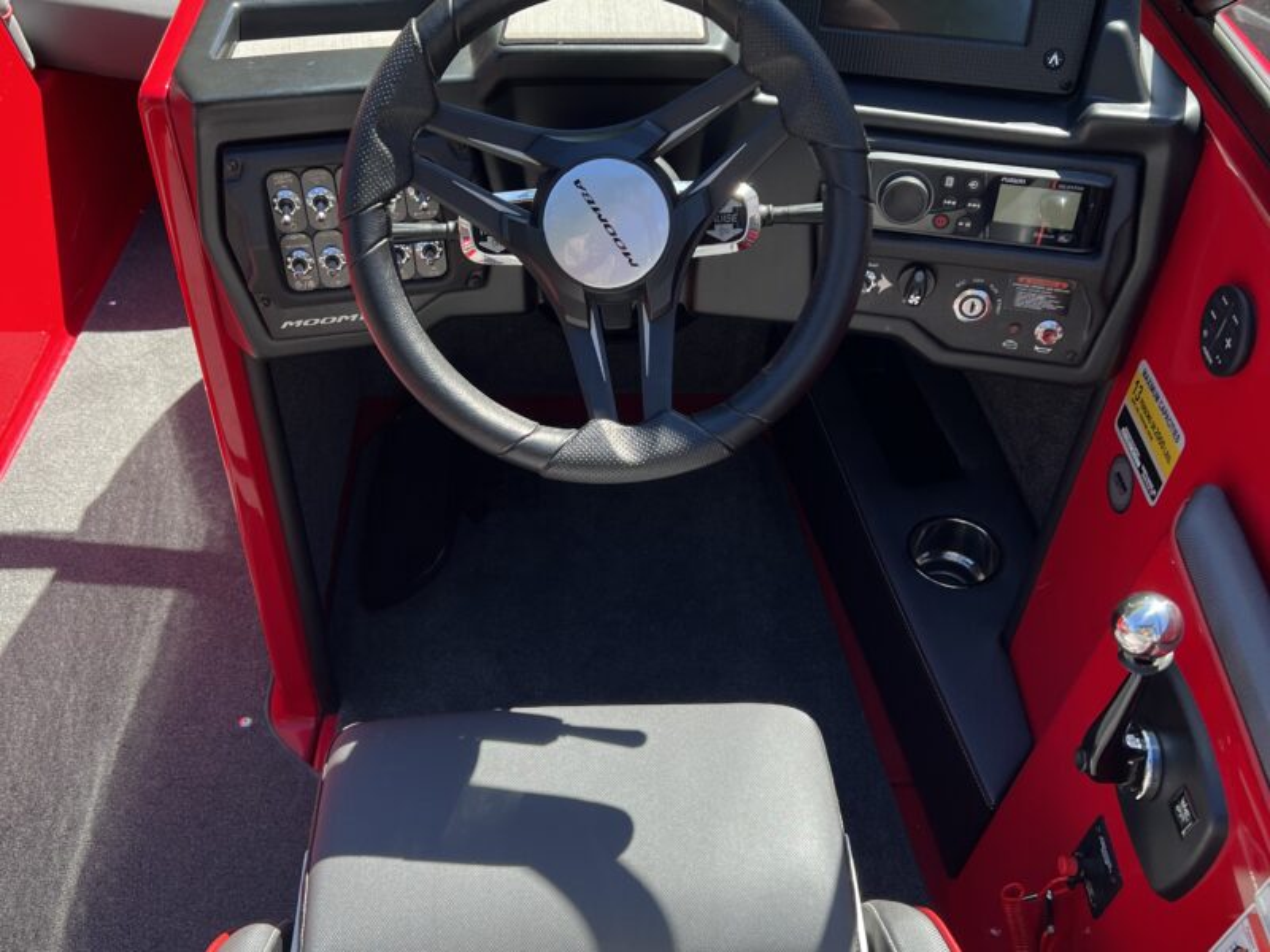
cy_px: 476
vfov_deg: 53.1
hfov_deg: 67.3
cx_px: 635
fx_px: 954
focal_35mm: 26
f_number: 1.5
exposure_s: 1/833
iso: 50
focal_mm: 5.7
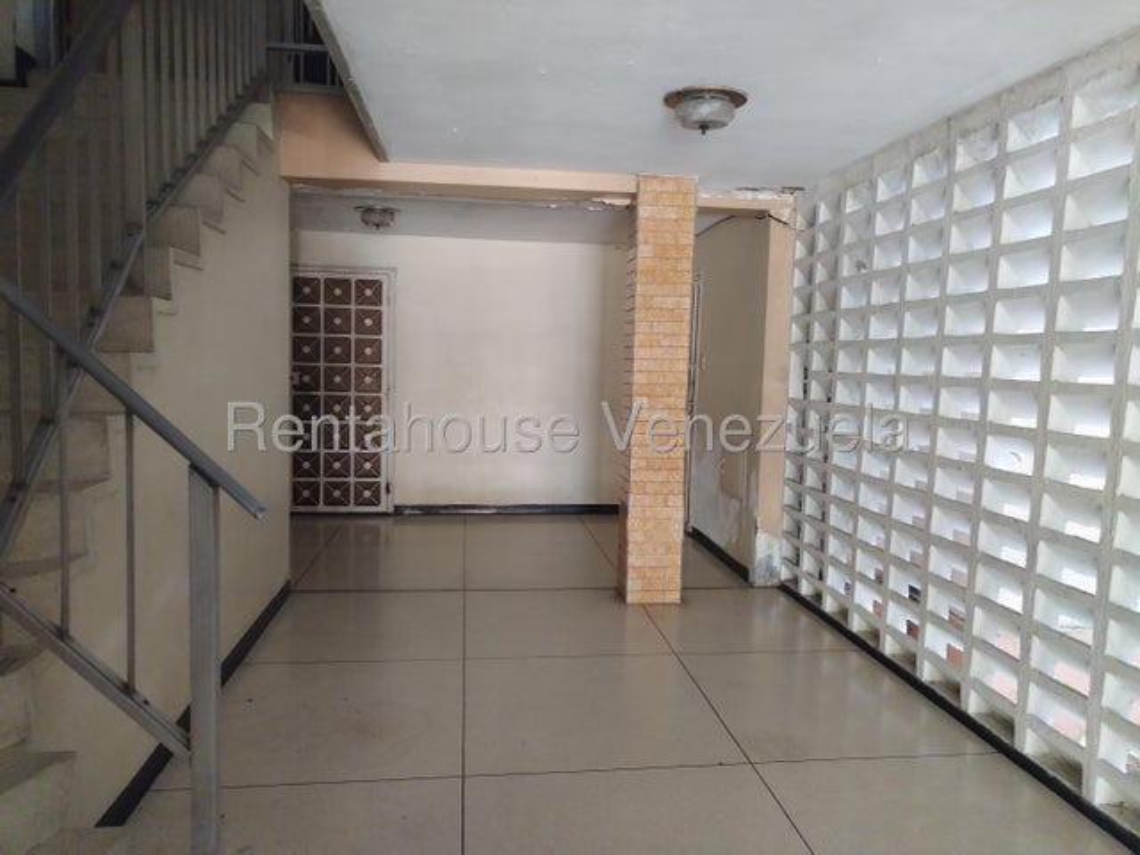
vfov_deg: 48.2
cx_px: 570
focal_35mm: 29
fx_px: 955
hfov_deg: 61.7
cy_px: 428
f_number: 1.8
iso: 1208
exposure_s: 1/22.2
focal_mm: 4.75
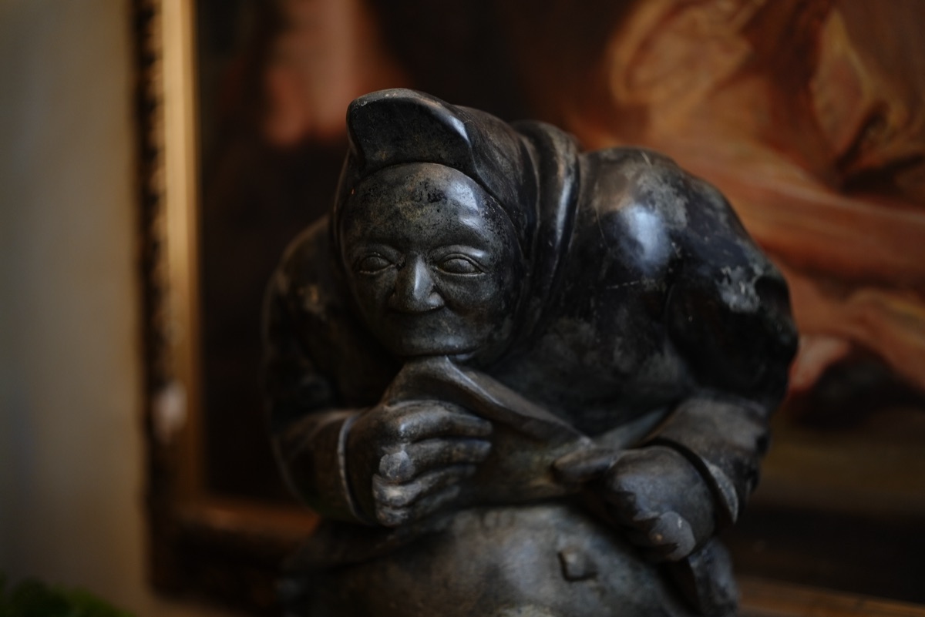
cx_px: 462
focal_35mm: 35
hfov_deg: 54.4
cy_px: 308
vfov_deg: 37.9
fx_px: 900
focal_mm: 35
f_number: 1.4
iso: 500
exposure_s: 1/100
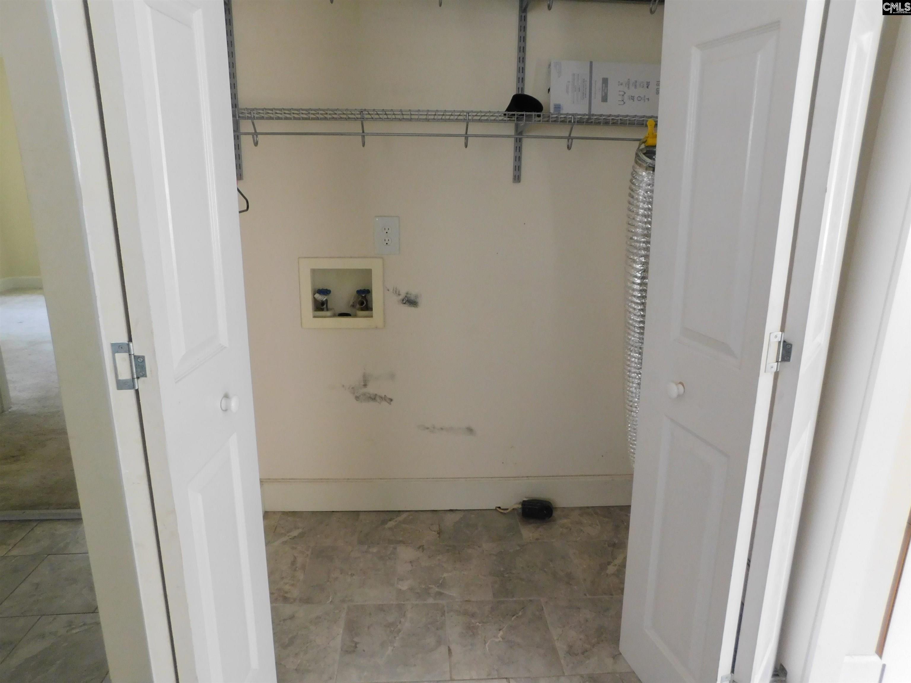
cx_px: 456
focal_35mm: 23
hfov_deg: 73.9
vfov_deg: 58.9
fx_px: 605
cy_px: 342
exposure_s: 1/30
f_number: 3
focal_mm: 4
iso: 320
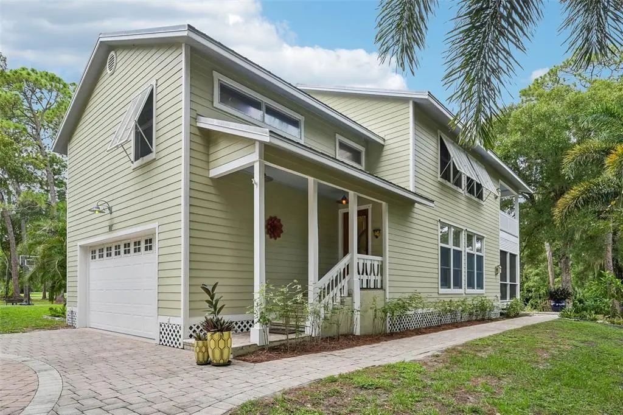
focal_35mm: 20
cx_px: 312
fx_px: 337
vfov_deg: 63.2
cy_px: 208
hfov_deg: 85.4
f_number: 8
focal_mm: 19.5
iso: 400
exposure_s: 1/400
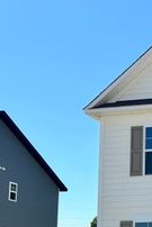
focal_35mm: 67
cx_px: 248
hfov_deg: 17.6
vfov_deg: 29.1
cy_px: 196
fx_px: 424
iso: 50
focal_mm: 5.7
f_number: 1.5
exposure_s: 1/4115
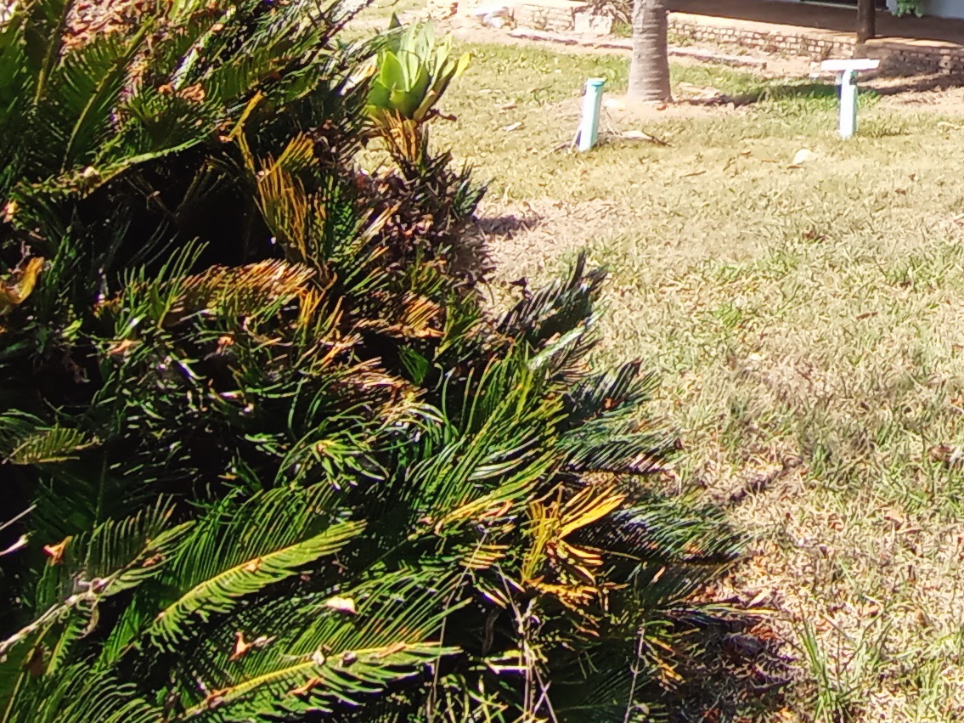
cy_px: -231
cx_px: 1096
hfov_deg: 34.7
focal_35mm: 46
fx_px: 1281
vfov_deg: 26.4
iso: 50
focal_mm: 1.65
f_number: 2.2
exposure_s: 1/469
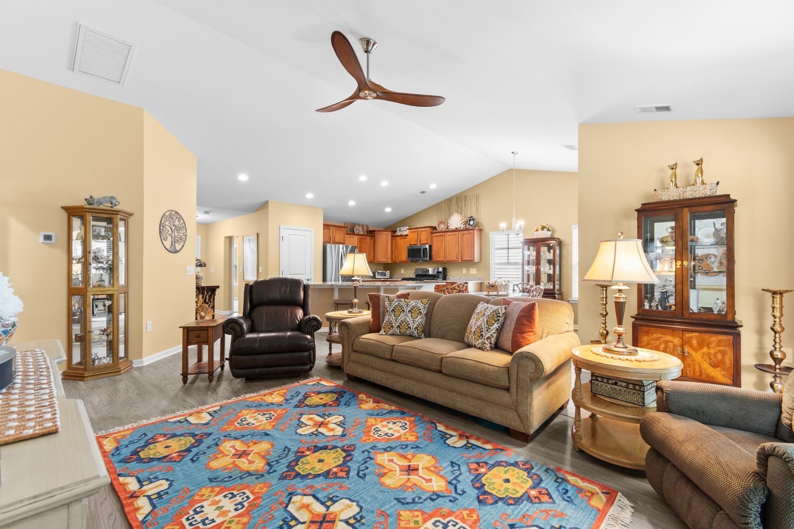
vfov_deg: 77.3
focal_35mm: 15
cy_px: 264
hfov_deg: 100.4
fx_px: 331
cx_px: 397
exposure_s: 1/3
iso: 100
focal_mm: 10
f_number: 4.5
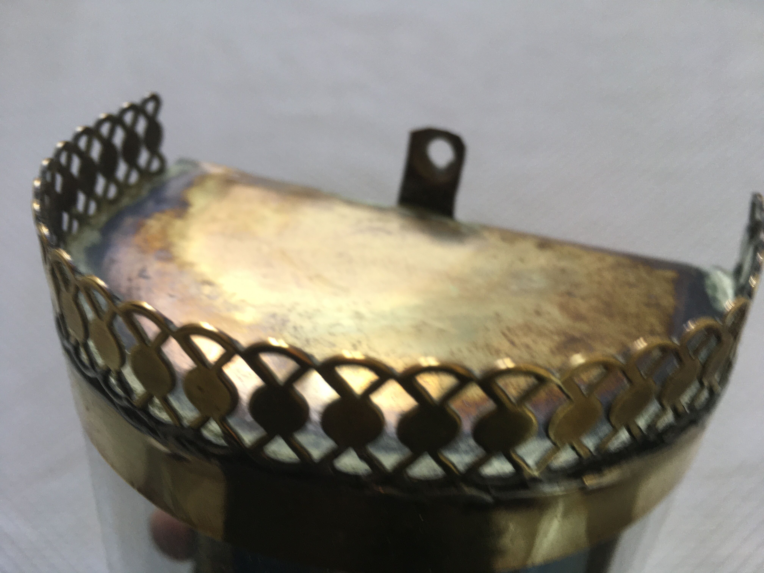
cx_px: 382
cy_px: 286
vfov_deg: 48.2
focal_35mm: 29
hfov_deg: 61.7
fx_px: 640
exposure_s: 1/33
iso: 50
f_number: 2.2
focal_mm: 4.15
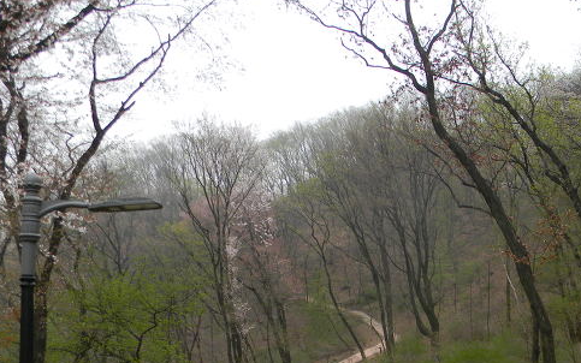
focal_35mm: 43
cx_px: 413
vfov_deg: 29.4
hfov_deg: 45.1
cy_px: 272
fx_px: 681
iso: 80
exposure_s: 1/85.8
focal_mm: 5
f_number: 3.5
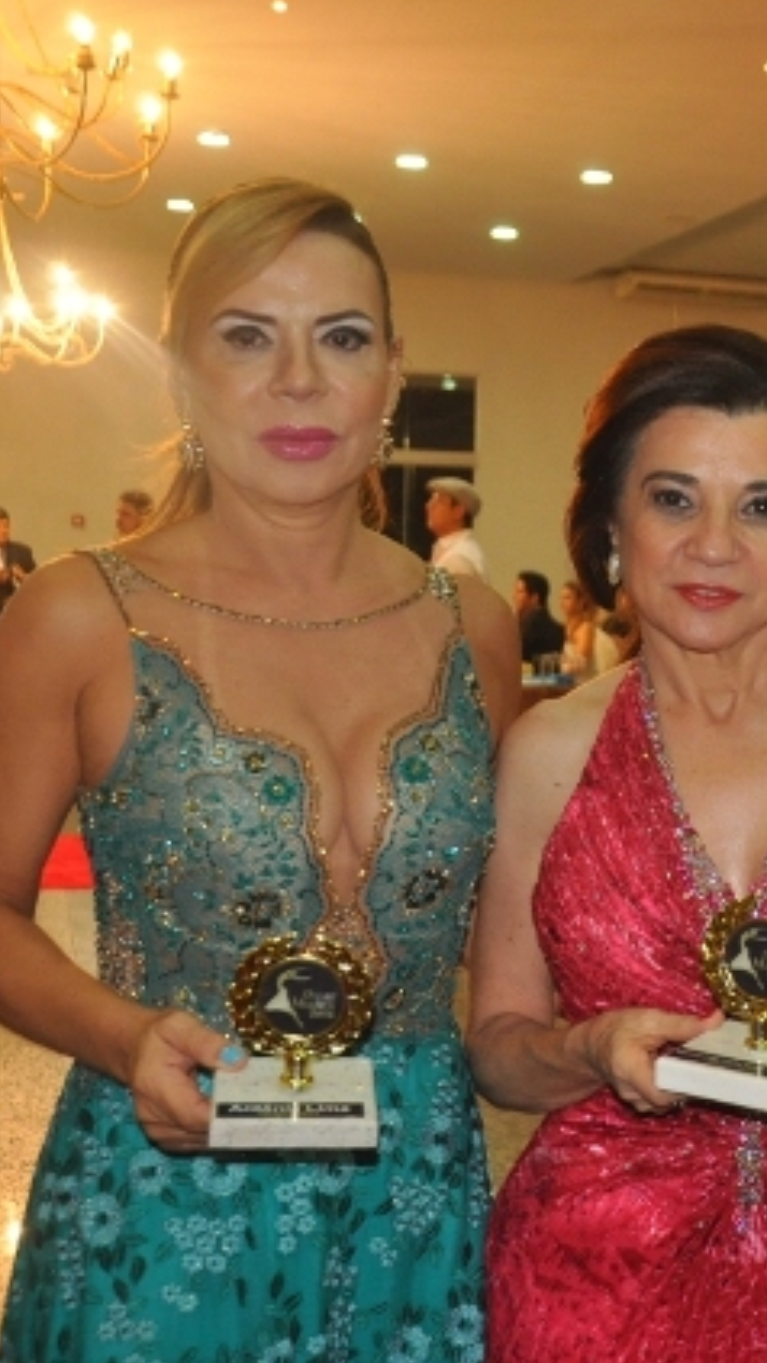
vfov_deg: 36.6
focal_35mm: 57
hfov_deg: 20.5
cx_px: 735
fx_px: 2060
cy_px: 682
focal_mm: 24
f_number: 4.5
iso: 1000
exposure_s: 1/60
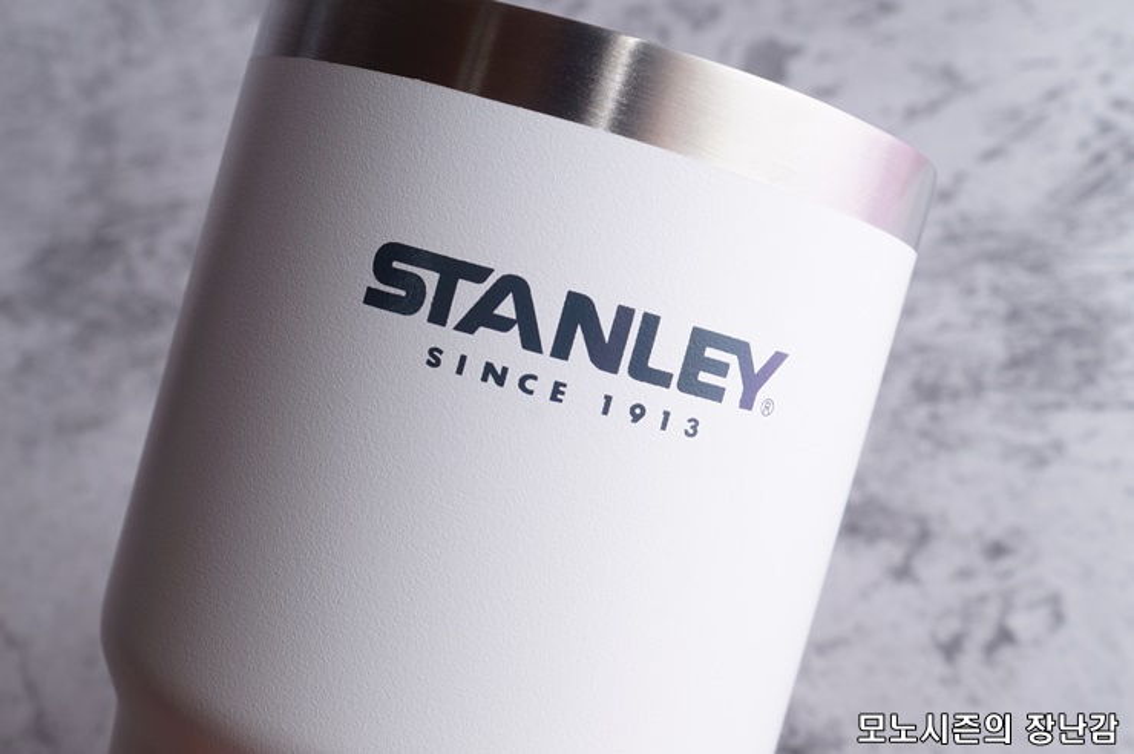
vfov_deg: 29.8
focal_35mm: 45
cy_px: 377
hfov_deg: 43.6
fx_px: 1416
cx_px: 567
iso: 100
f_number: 11
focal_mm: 30
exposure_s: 1/60
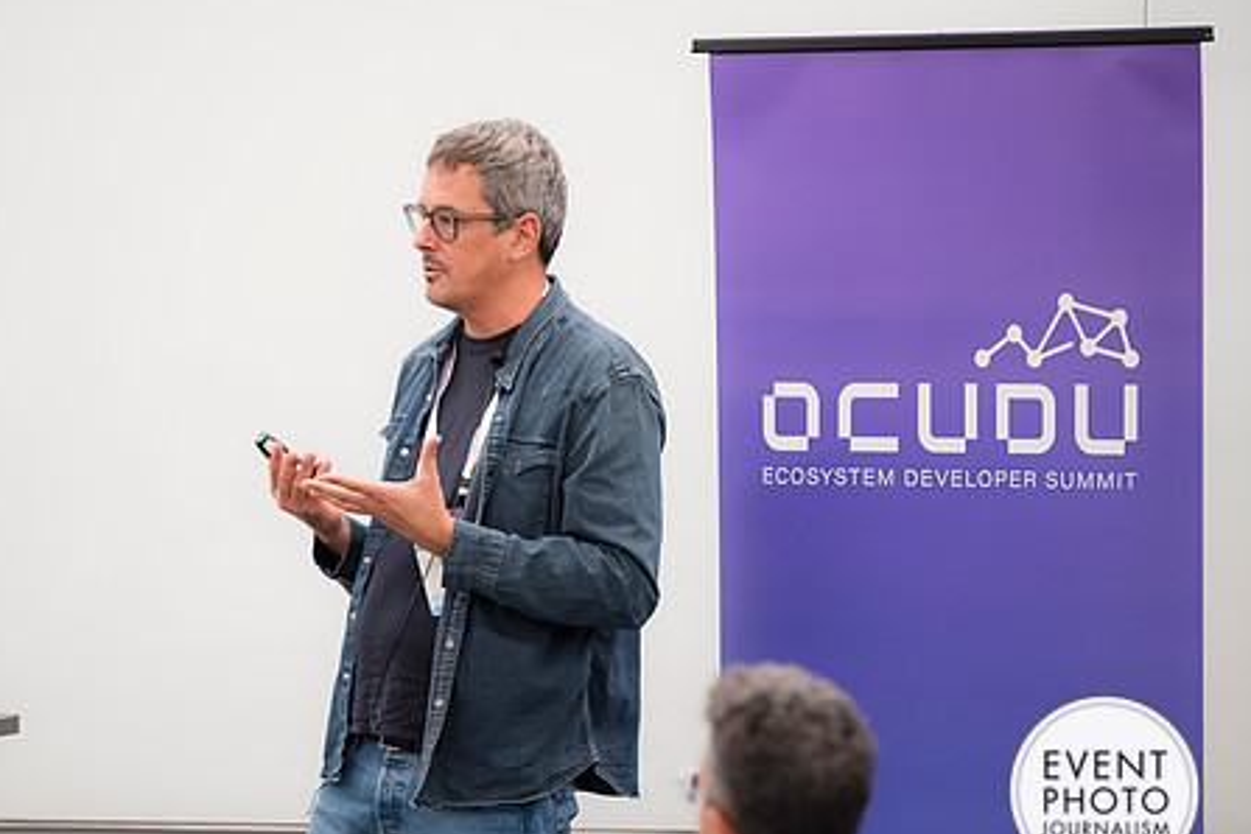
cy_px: 435
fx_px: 8339
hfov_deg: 8.6
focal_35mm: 240
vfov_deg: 5.7
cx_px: 481
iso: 800
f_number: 2.8
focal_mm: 185
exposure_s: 1/125
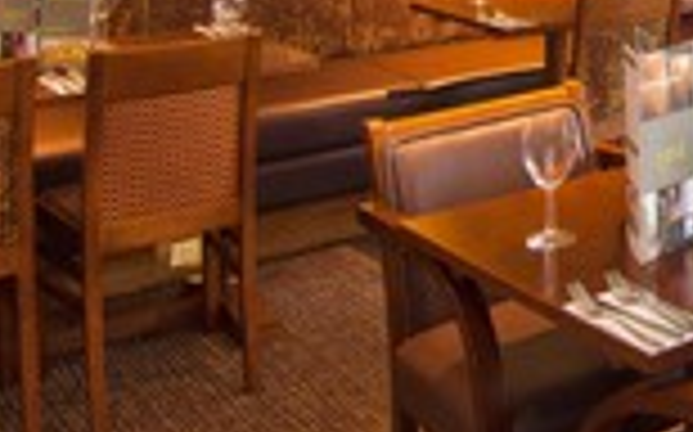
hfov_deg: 28.7
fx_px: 1151
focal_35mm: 61
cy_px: -18
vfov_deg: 20.5
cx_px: 850
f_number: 8
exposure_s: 1/1.67
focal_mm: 12
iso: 200
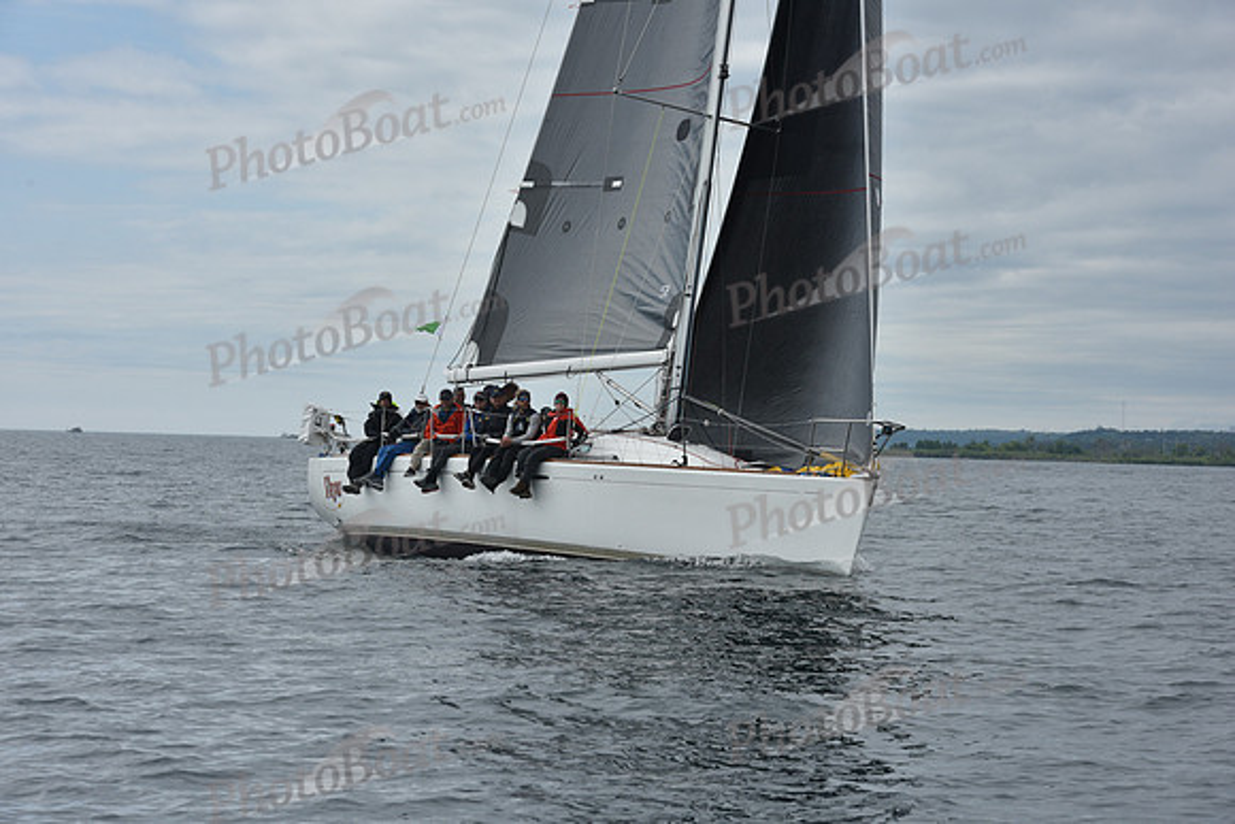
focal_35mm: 122
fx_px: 4186
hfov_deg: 16.8
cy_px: 412
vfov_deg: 11.2
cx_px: 618
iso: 250
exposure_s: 1/800
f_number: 11
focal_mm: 122
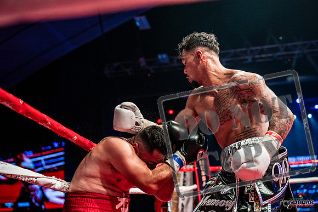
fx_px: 442
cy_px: 106
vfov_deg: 27.0
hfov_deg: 39.6
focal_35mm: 50
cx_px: 159
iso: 4000
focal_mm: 50
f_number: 2.8
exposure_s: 1/1000
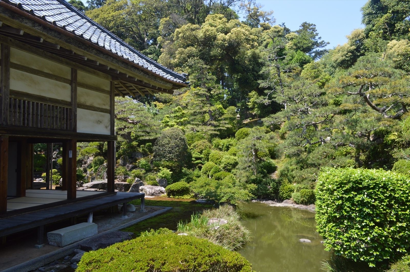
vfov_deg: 47.9
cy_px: 136
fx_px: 307
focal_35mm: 27
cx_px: 205
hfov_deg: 67.4
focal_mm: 18
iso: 400
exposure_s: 1/250
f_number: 8
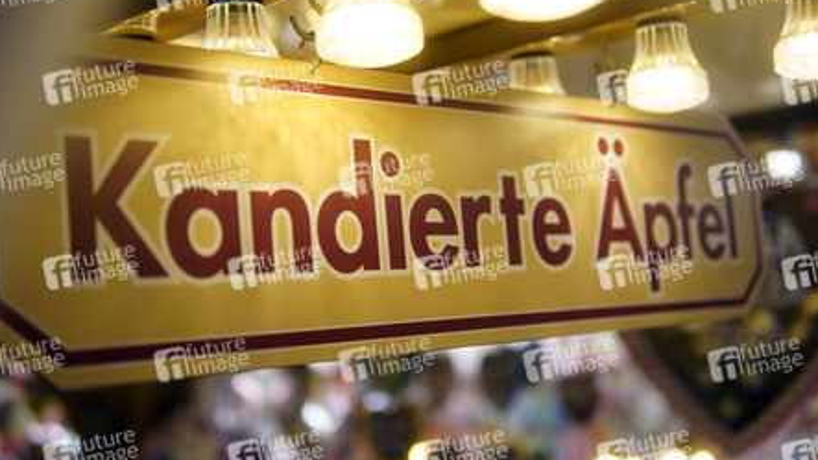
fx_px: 1041
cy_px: 222
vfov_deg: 24.9
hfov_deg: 42.9
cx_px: 411
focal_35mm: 48
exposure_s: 1/250
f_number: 1.4
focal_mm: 30
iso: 100
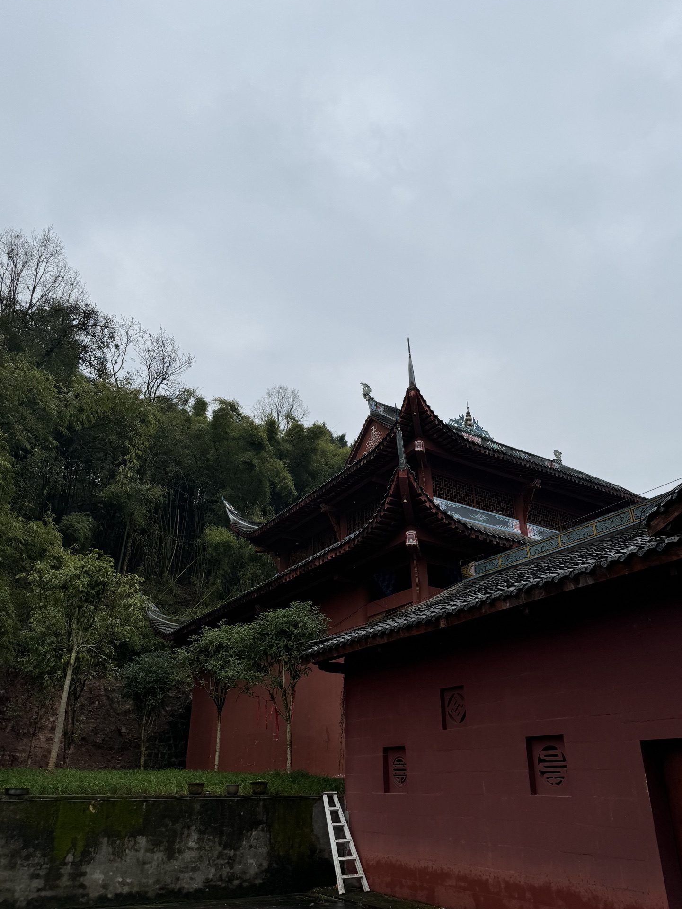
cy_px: 467
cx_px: 333
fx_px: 657
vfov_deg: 69.4
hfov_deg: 54.9
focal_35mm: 25
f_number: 1.78
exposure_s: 1/980
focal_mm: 6.76
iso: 80
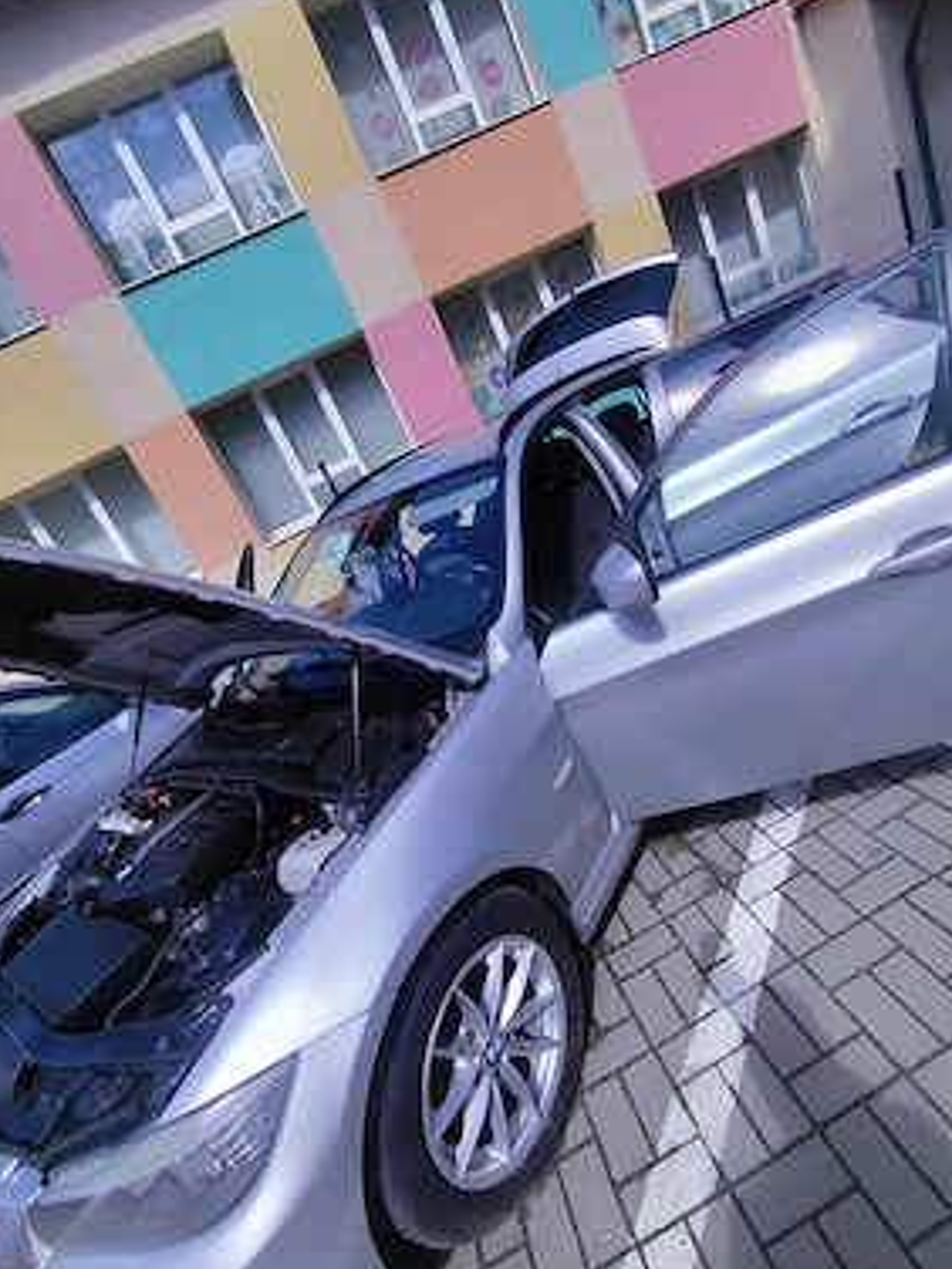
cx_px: 493
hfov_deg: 74.7
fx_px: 623
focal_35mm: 17
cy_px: 629
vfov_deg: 91.0
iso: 50
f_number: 2.2
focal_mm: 1.65
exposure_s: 1/3157
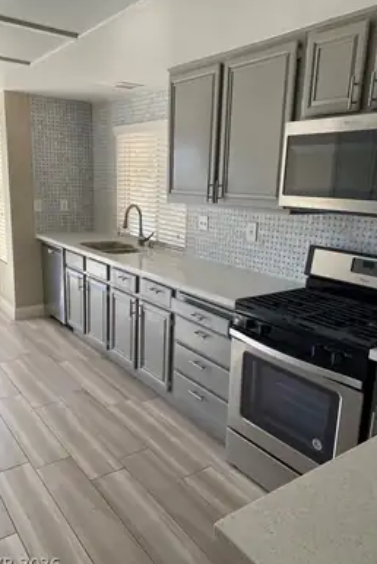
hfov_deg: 46.5
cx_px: 197
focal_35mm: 28
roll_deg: -2.1
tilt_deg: -11.5
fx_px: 439
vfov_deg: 65.4
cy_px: 285
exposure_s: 1/122
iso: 64
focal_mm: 4.25
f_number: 1.8
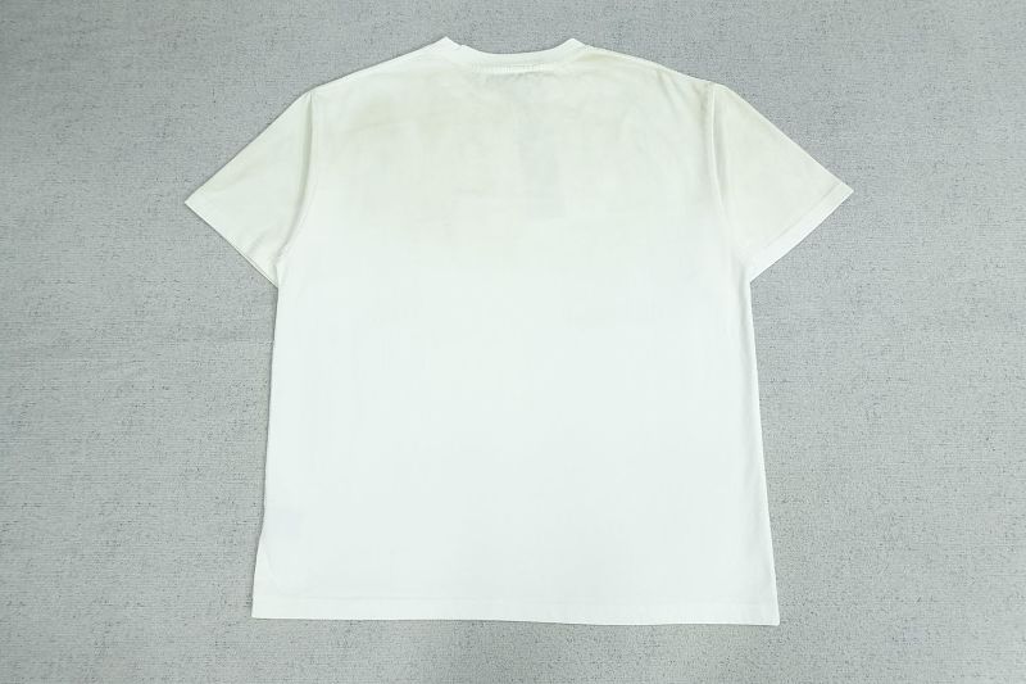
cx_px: 513
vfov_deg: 53.1
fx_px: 684
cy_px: 342
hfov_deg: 73.8
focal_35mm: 24
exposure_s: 1/160
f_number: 8
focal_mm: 16
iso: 1000
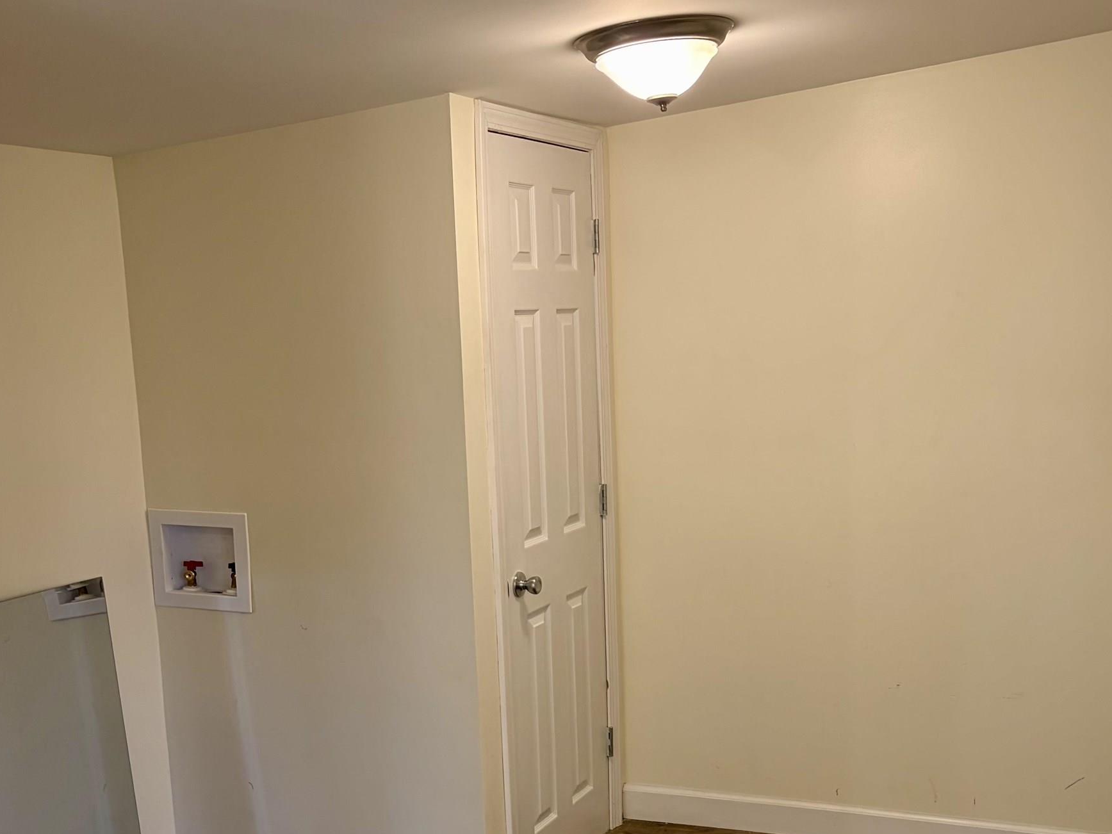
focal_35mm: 46
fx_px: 1478
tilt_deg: -10.4
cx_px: 755
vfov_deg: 31.1
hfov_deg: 40.6
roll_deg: +0.8
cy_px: 594
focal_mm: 5.96
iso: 125
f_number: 1.6
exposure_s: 1/120
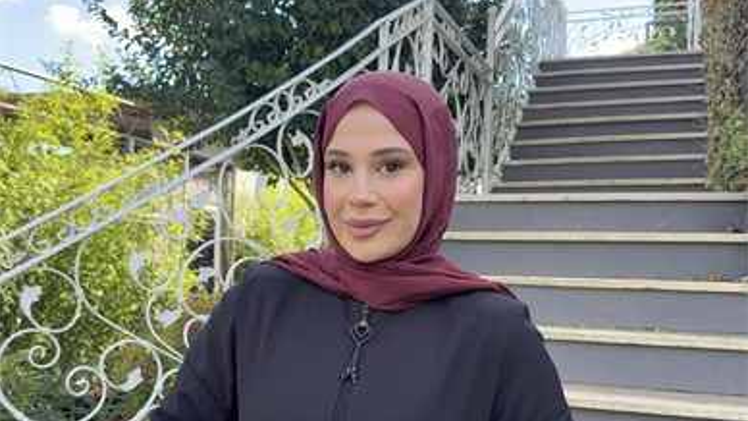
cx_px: 374
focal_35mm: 35
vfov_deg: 32.2
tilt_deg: -2.2
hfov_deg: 56.6
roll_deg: -2.2
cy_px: 370
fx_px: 694
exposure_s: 1/757
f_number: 1.78
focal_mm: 6.76
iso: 100
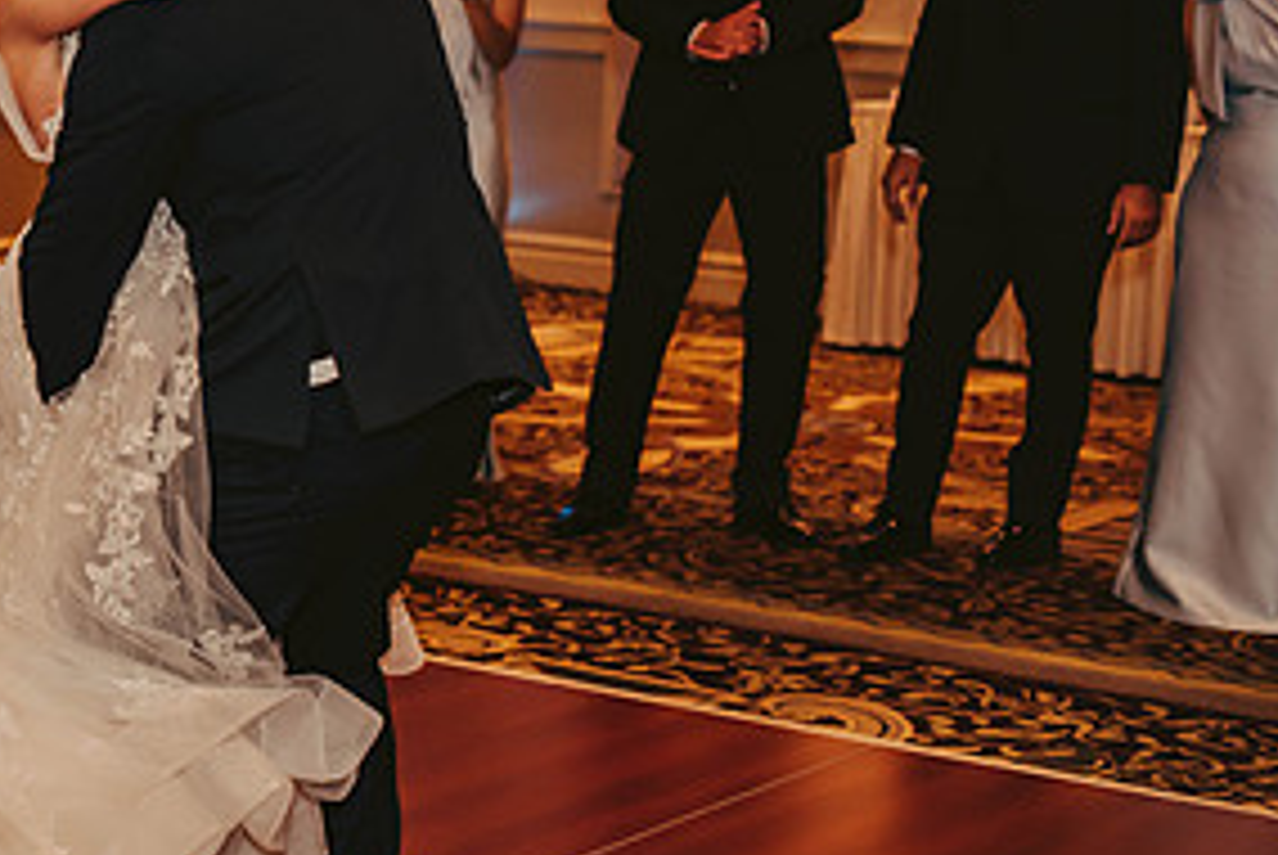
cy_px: 97
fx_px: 3625
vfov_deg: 13.3
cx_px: 9
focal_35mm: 102
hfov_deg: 19.4
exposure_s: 1/125
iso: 800
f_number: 2.5
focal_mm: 50
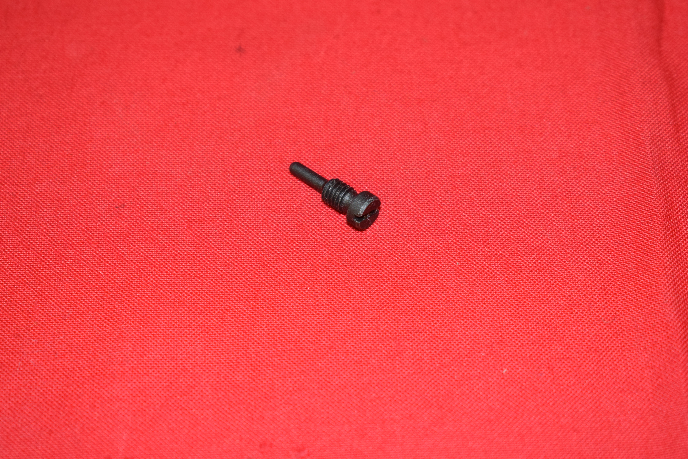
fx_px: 1577
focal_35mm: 82
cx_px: 344
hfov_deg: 24.6
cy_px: 230
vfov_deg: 16.6
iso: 1250
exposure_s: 1/100
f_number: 5.6
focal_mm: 55
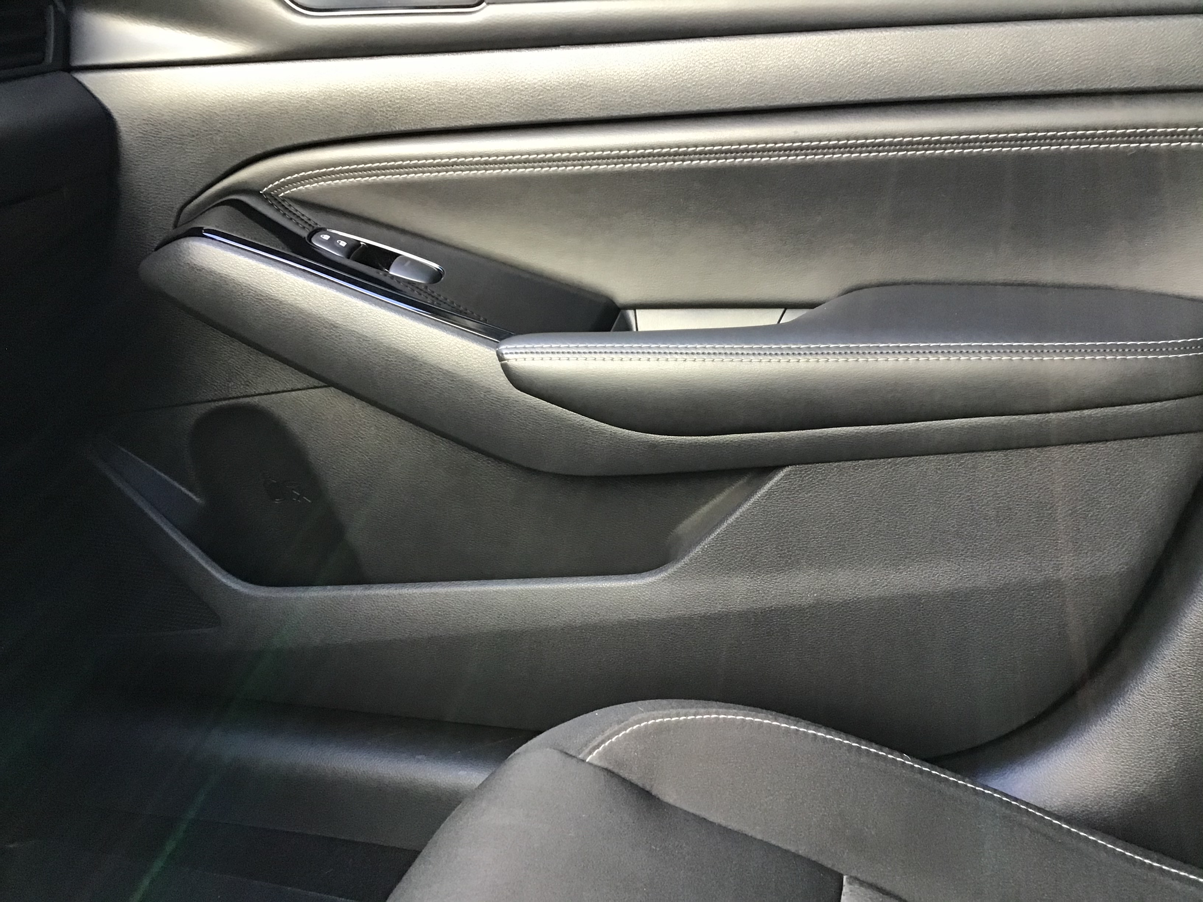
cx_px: 602
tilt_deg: -19.7
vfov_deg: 45.4
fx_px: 1077
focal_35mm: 31
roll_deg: +3.2
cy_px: 451
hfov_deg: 58.4
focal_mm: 3.3
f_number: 2.4
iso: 125
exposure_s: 1/30
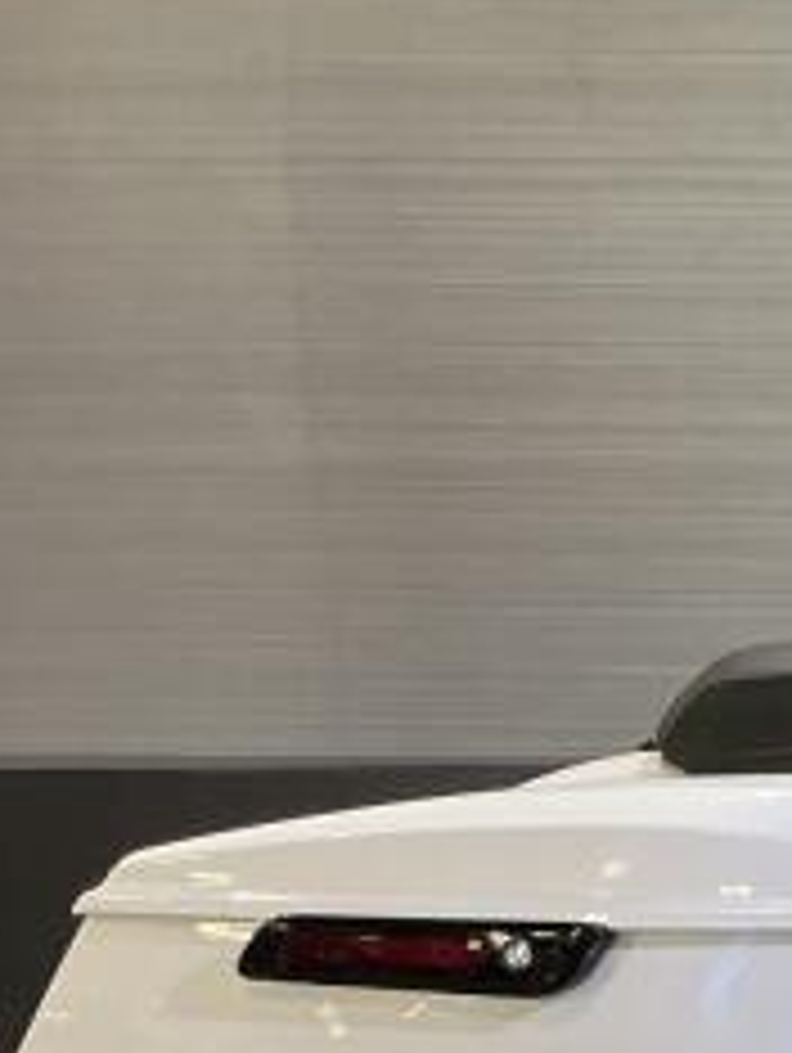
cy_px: 644
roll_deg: -0.5
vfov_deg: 19.8
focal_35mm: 99
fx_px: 3015
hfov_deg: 12.7
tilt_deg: -11.8
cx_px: 1692
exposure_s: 1/60
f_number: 1.8
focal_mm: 3
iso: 64
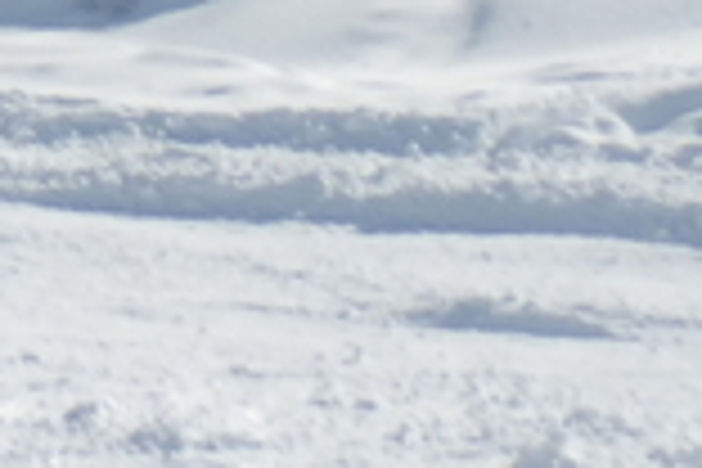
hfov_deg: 10.3
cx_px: -1030
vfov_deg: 7.0
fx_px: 3334
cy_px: -1062
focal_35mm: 171
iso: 80
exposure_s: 1/200
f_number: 8.7
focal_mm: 4.5
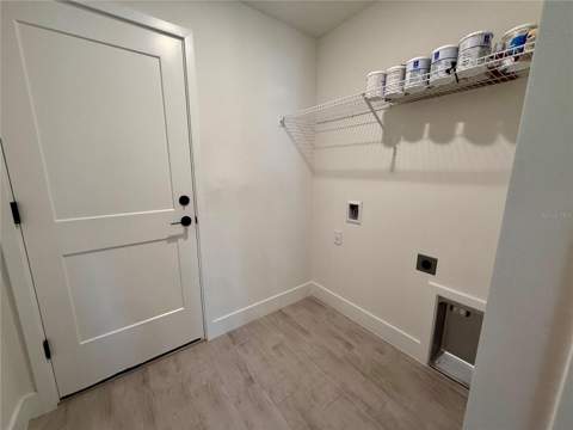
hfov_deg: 102.1
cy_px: 215
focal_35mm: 14
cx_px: 286
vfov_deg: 85.7
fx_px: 232
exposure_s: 1/120
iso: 160
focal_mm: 2.22
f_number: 2.2
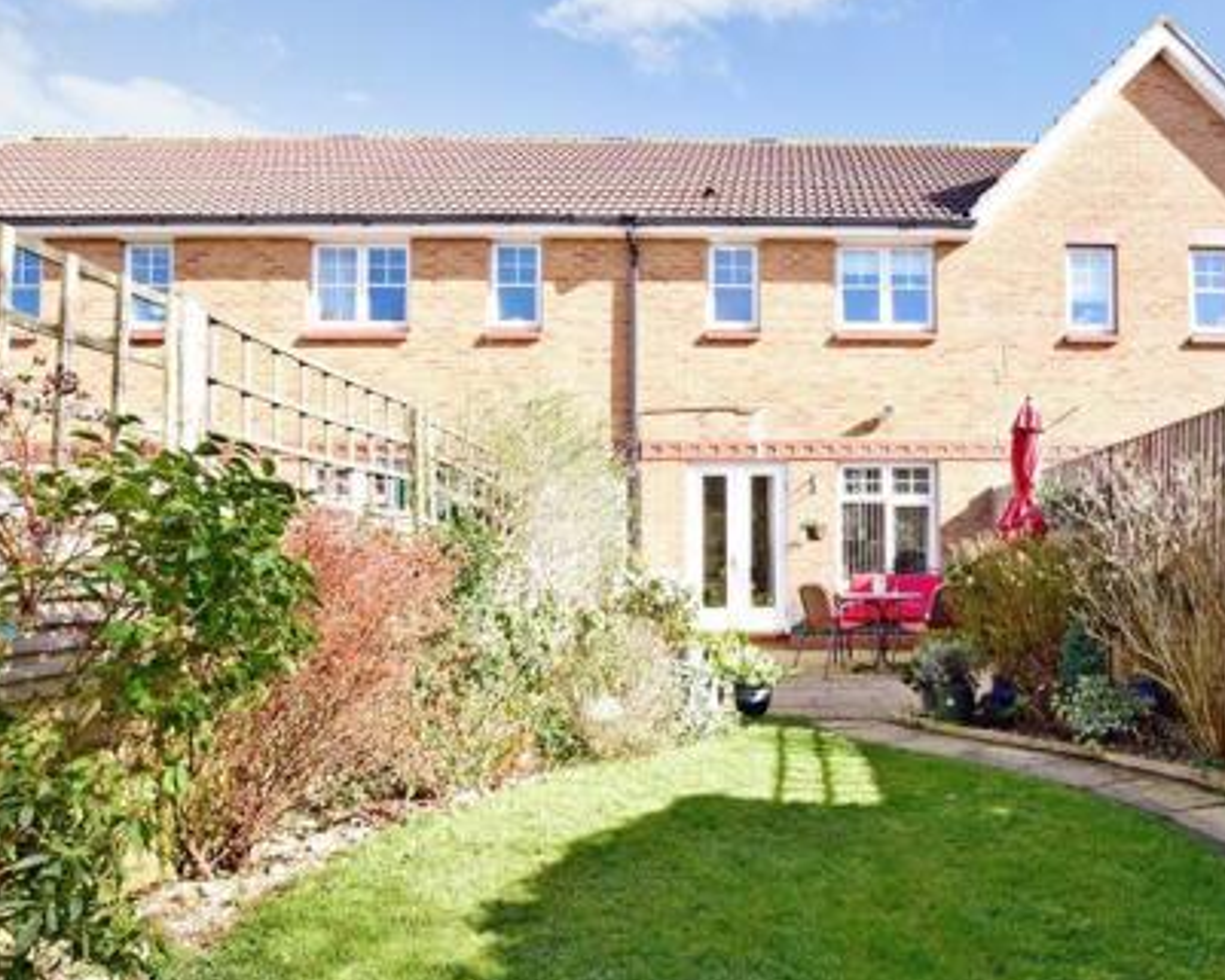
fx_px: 834
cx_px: 822
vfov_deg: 60.7
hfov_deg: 70.4
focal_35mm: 23
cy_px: 548
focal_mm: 10
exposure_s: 1/80
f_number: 16
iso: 400
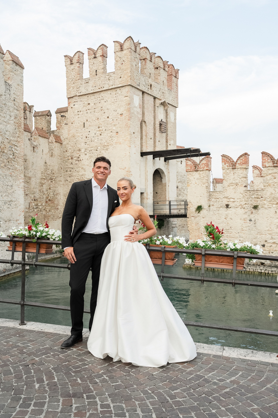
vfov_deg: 58.7
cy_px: 209
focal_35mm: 32
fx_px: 371
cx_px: 139
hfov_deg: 41.1
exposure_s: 1/640
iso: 1250
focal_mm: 32
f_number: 6.3
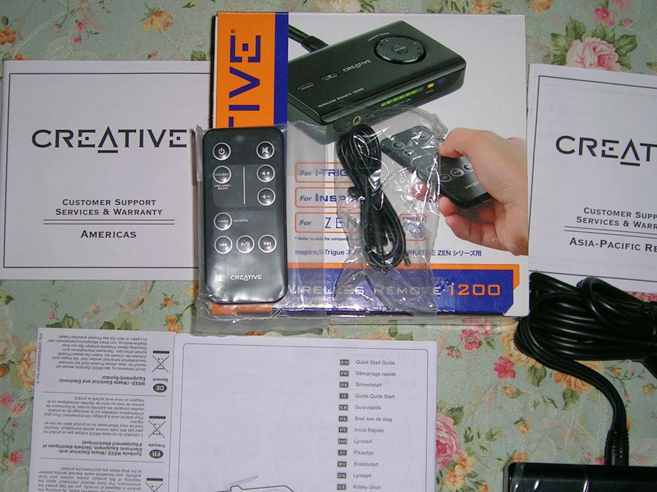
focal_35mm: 72
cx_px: 338
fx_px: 1367
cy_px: 297
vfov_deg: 20.4
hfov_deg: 27.0
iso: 50
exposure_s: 1/60.1
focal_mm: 8
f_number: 3.2
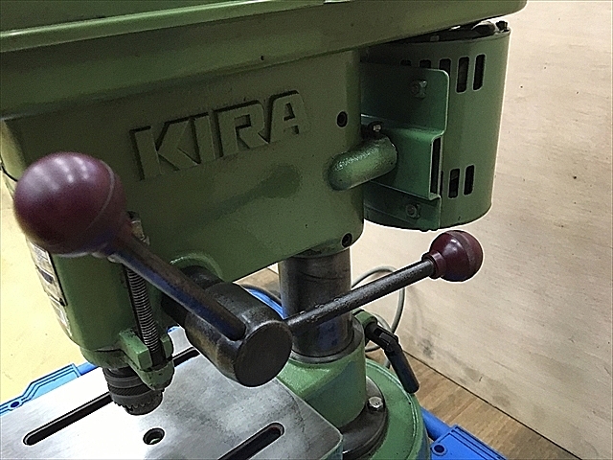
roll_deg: +5.4
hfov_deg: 61.7
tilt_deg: -26.6
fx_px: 514
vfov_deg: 48.2
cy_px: 230
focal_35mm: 29
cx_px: 306
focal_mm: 4.15
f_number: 2.2
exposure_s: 1/30
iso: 200
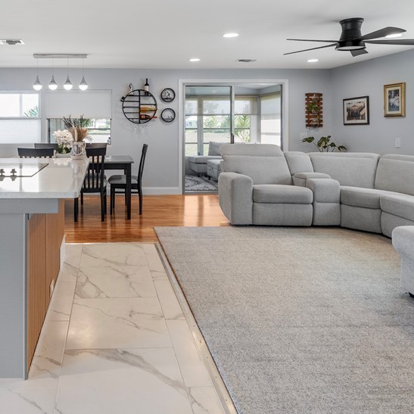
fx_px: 365
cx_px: 108
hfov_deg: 56.4
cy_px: 152
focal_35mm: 27
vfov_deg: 58.2
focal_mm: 16
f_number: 4
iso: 800
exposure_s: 1/160
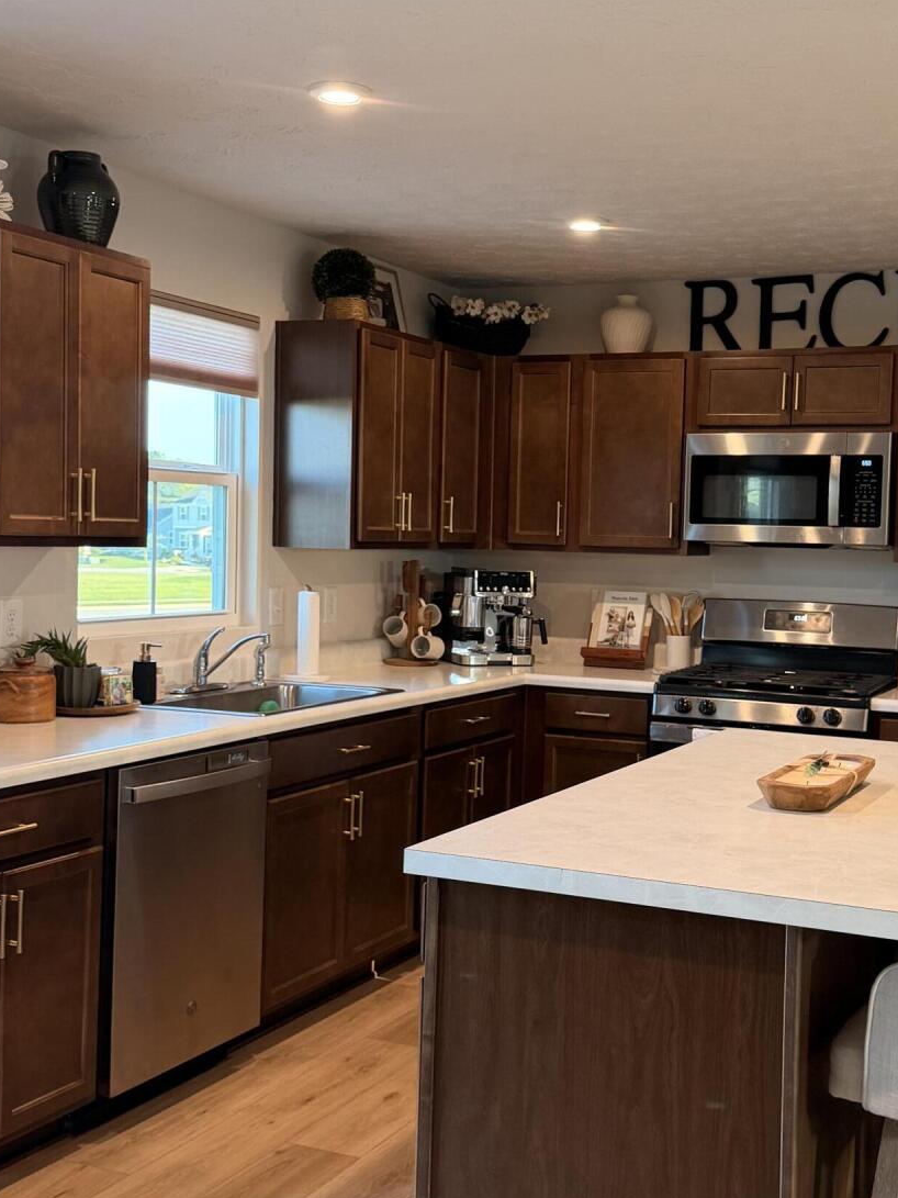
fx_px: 1522
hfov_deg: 32.8
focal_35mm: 44
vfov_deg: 42.9
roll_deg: -2.1
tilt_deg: -2.6
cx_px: 528
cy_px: 596
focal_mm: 6.76
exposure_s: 1/120
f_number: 1.78
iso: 250
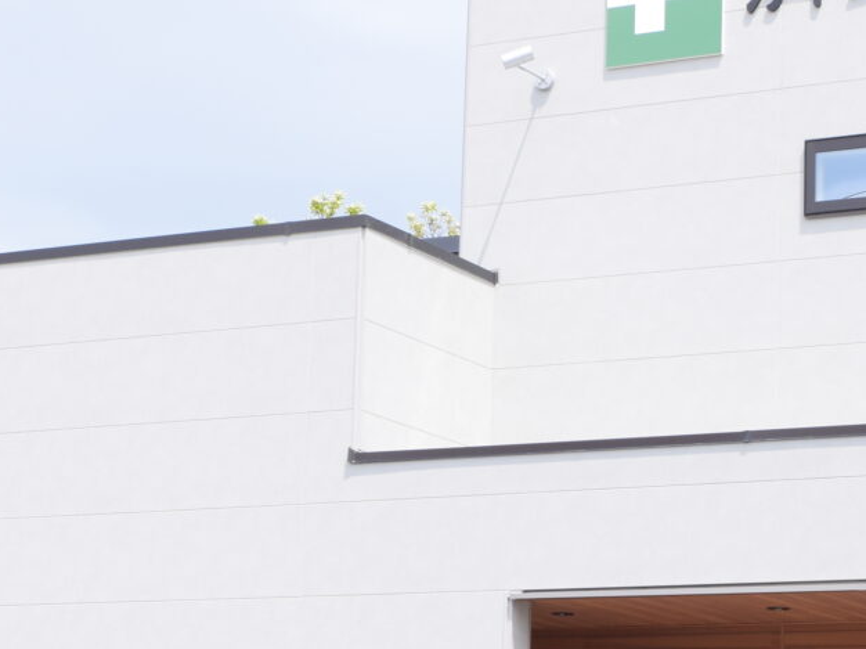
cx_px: 472
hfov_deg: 18.1
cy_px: 479
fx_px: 2715
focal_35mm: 109
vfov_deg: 13.6
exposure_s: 1/250
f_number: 8
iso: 200
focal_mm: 23
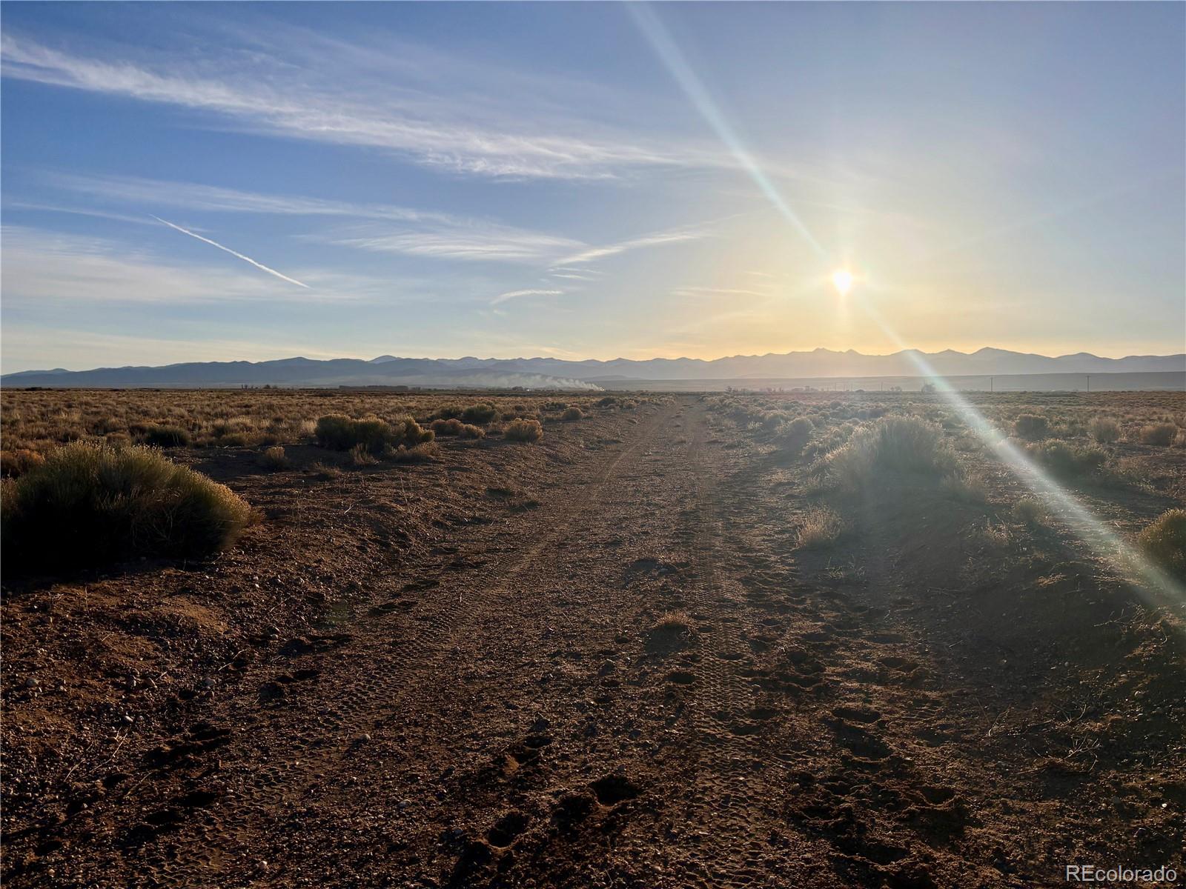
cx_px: 593
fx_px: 891
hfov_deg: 67.3
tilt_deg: -2.8
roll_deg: -0.3
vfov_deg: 53.1
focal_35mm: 26
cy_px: 444
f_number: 1.6
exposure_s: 1/18868
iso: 50
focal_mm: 5.96
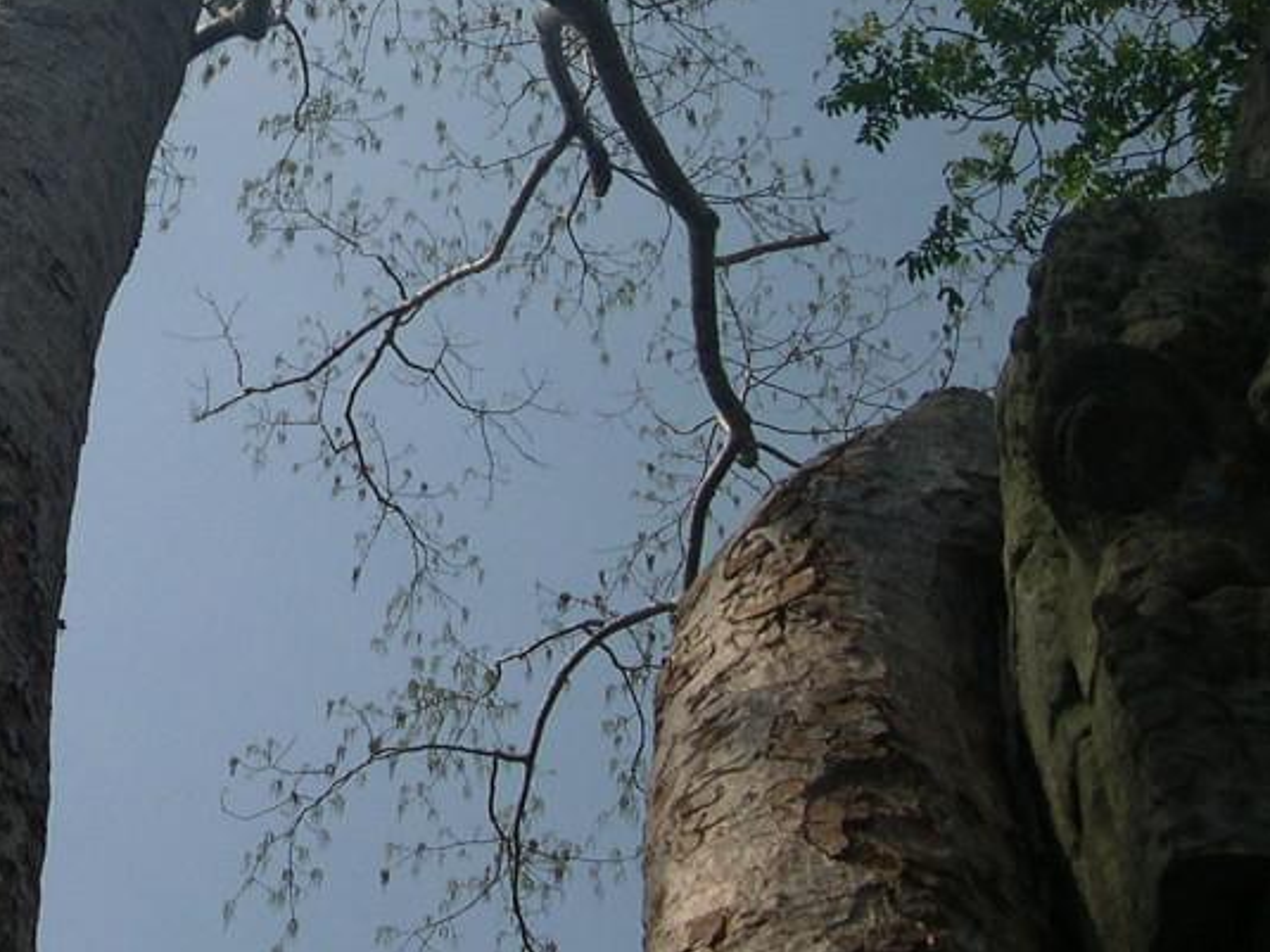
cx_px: -85
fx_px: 3338
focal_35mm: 91
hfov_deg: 20.6
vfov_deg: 16.1
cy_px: 121
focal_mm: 8
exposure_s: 1/516
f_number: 7.6
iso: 100
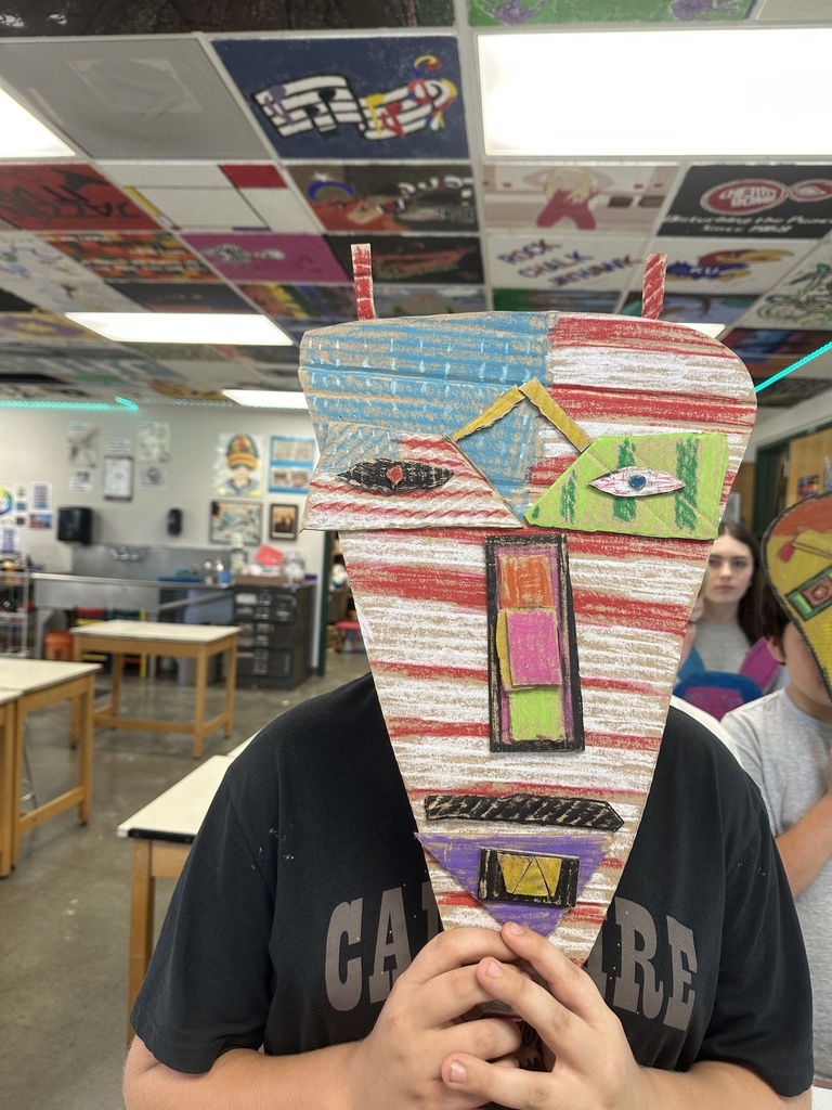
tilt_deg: -1.1
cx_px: 416
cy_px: 555
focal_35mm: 24
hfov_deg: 56.8
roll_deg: -3.4
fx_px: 769
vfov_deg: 71.6
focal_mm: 6.86
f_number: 1.78
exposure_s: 1/60
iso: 125
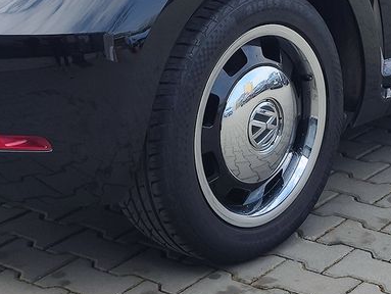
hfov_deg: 27.0
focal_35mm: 72
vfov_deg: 19.6
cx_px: 185
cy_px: -33
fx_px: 814
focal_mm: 7.01
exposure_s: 1/498
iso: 50
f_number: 1.69
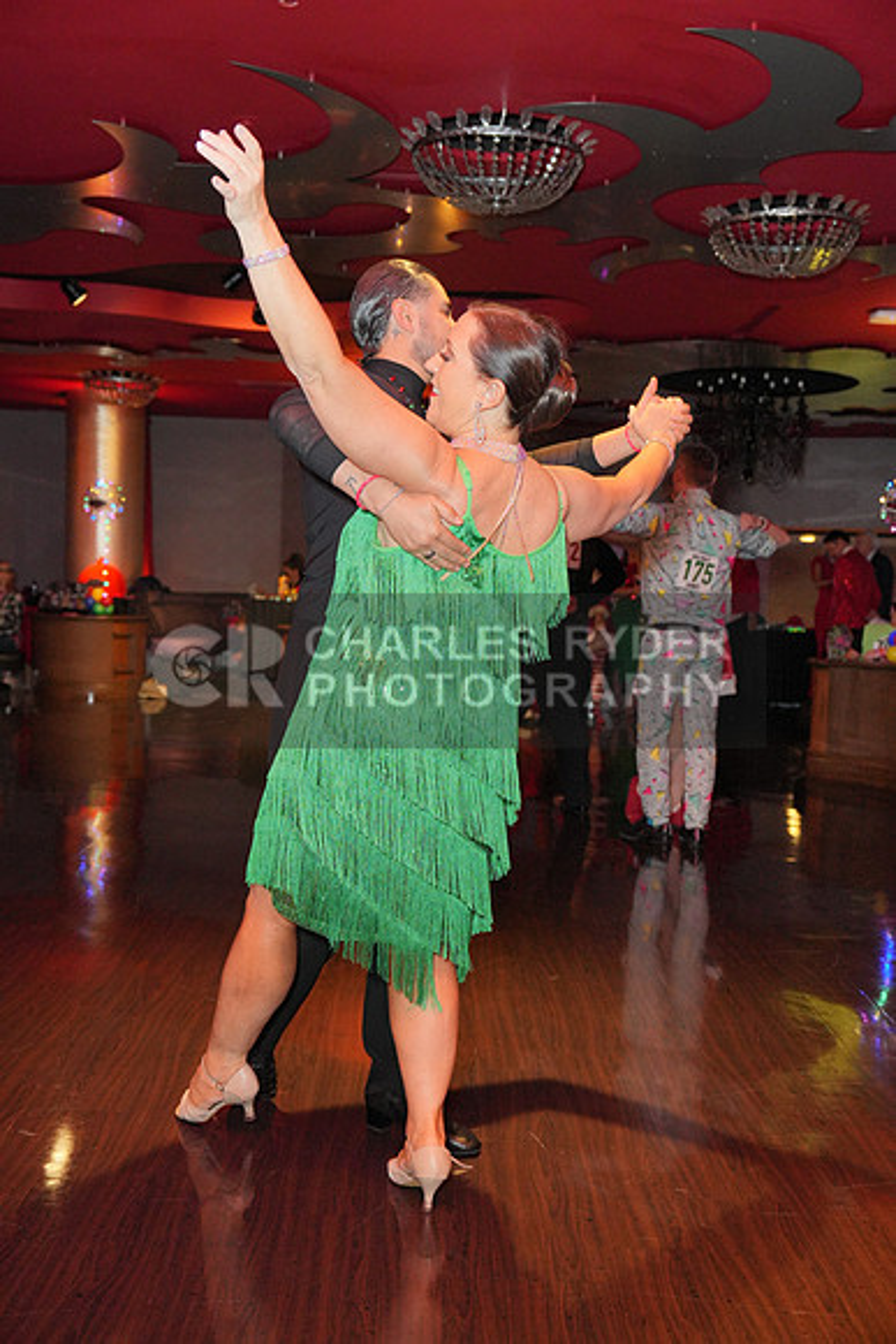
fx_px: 1343
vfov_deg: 53.1
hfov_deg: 36.9
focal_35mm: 36
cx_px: 448
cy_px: 672
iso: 4000
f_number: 4
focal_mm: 36
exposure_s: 1/200
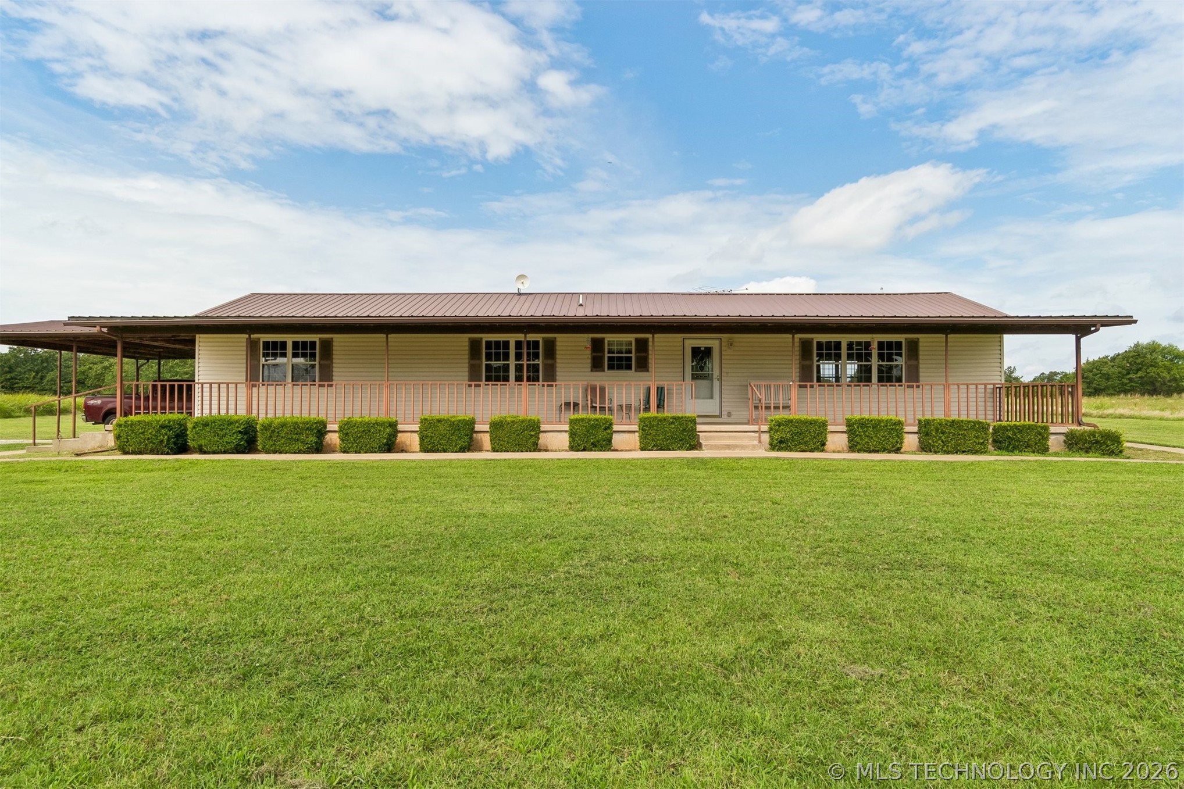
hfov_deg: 77.3
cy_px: 394
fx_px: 740
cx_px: 592
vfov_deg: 56.1
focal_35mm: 22
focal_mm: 15
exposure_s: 1/500
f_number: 9
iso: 100
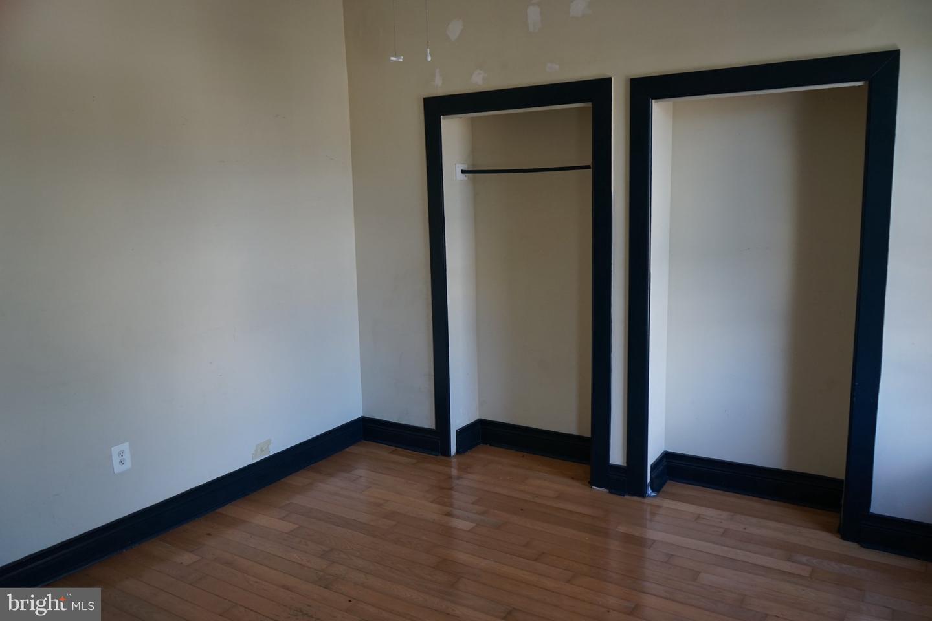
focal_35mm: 28
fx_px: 725
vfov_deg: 46.4
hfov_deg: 65.5
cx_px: 466
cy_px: 310
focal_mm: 28
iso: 640
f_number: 4
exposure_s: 1/160
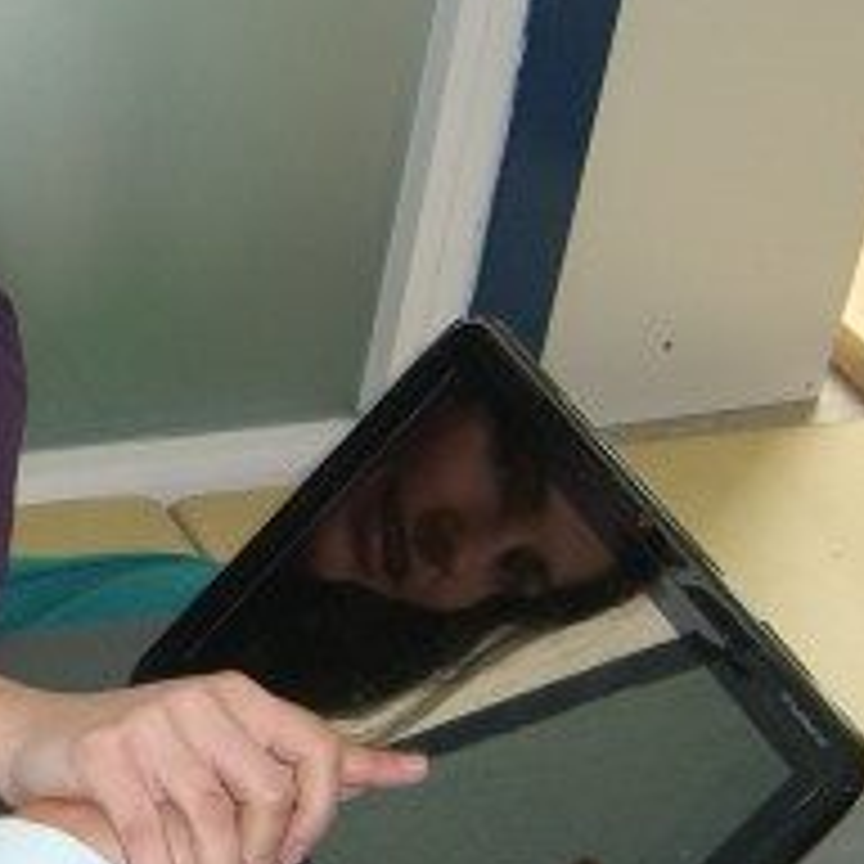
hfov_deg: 16.5
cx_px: -189
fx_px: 2852
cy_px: 562
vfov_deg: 17.2
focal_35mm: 101
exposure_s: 1/60
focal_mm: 7.9
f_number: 2.8
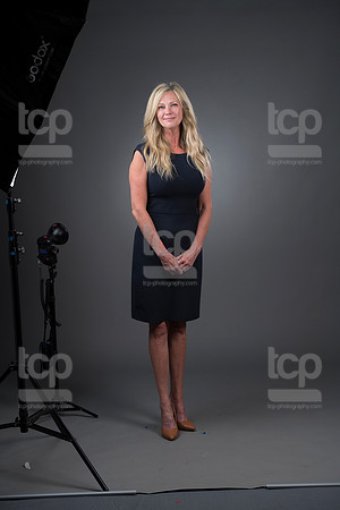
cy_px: 255
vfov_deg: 25.4
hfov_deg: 17.1
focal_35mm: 80
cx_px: 170
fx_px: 1133
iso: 160
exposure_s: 1/250
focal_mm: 80
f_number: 5.6
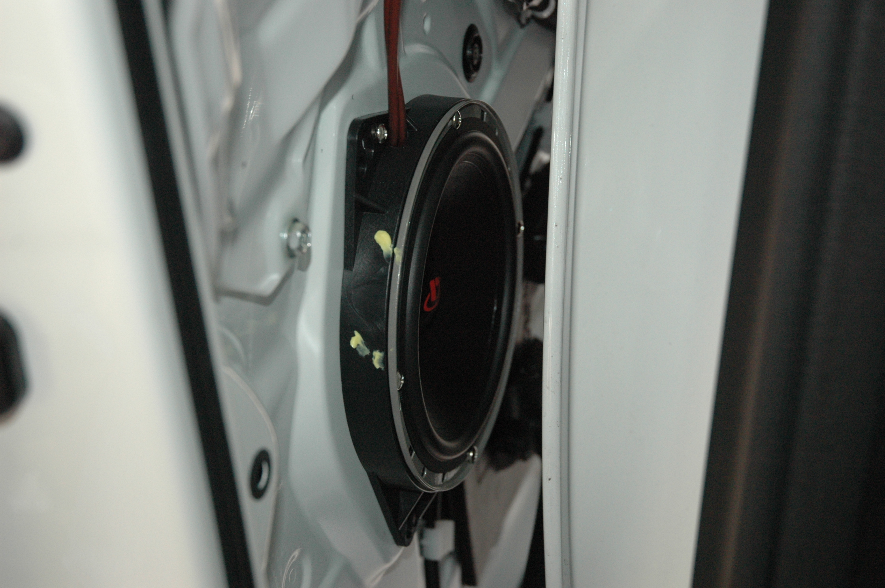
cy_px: 294
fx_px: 1473
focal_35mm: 60
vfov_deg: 22.6
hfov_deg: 33.4
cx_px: 442
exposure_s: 1/60
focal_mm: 40
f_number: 4.5
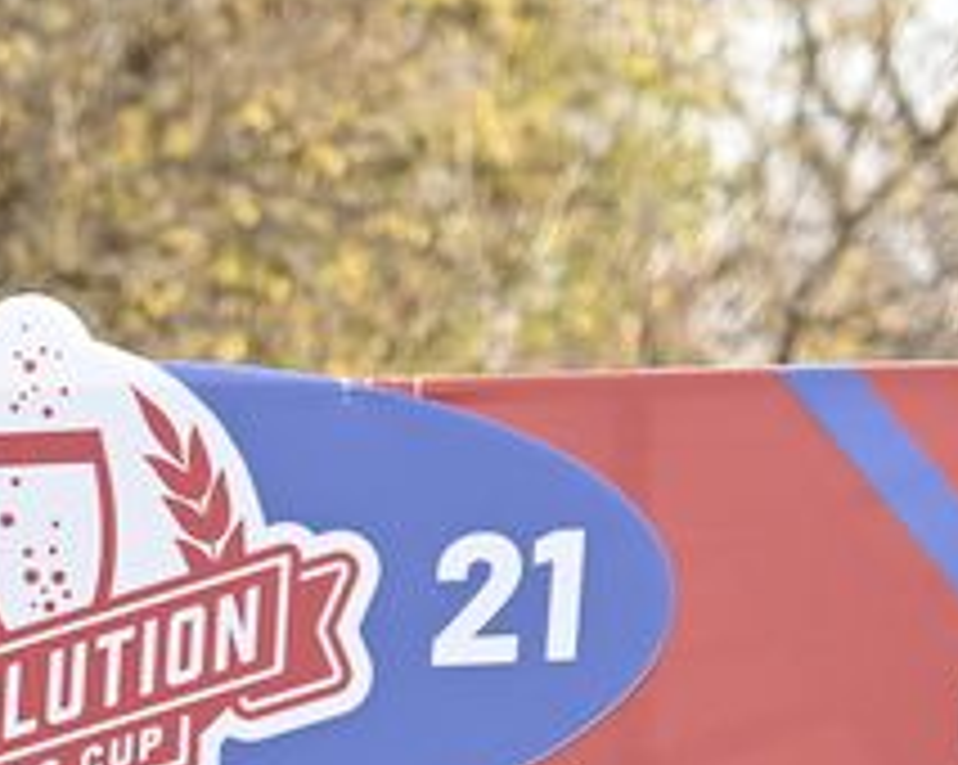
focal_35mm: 761
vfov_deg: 2.0
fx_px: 21557
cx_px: -171
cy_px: 1793
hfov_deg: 2.5
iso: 400
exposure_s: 1/2000
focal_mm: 135
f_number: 2.8
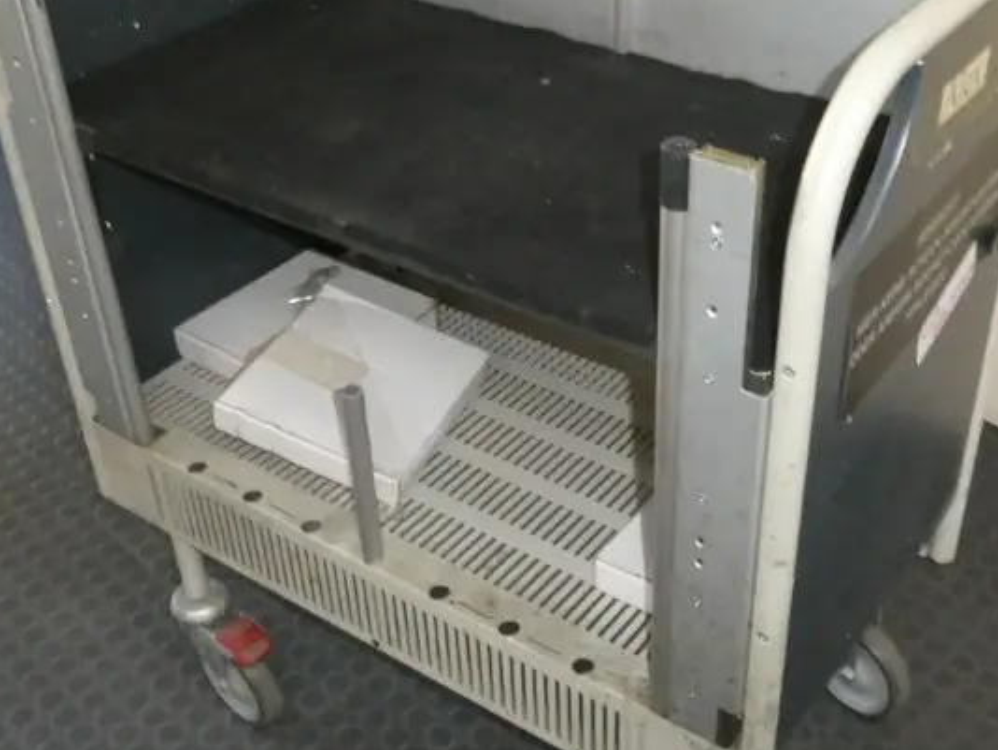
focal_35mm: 46
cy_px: 415
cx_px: 553
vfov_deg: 31.5
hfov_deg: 41.2
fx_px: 1327
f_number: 3.3
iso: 800
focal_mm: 4.3
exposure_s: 1/125
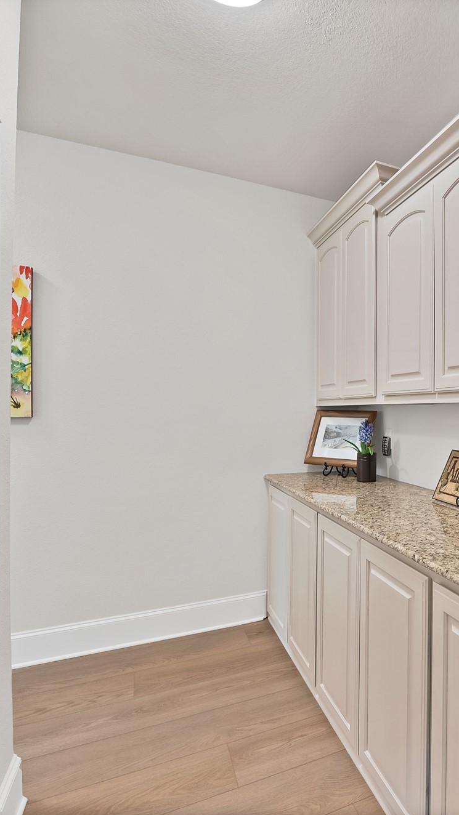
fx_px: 411
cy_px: 406
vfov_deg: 89.6
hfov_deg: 53.9
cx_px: 376
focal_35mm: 19
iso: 640
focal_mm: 12
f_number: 9
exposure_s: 1/2
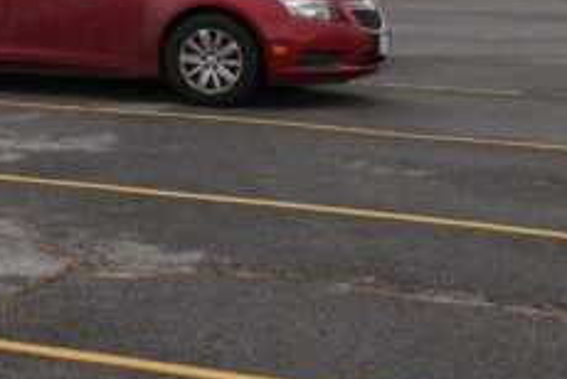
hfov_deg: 19.4
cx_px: -79
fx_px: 1577
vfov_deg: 13.1
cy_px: -150
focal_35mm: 100
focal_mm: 20
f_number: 5.6
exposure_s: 1/250
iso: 100
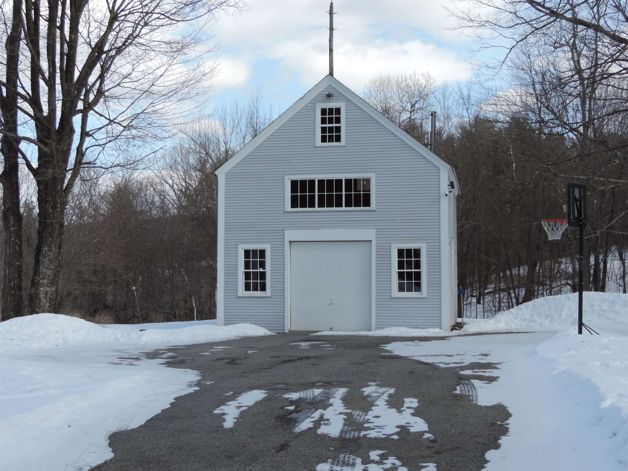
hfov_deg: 40.4
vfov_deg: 30.9
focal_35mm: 47
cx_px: 314
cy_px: 236
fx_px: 853
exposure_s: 1/400
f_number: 3.5
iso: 80
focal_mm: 8.3
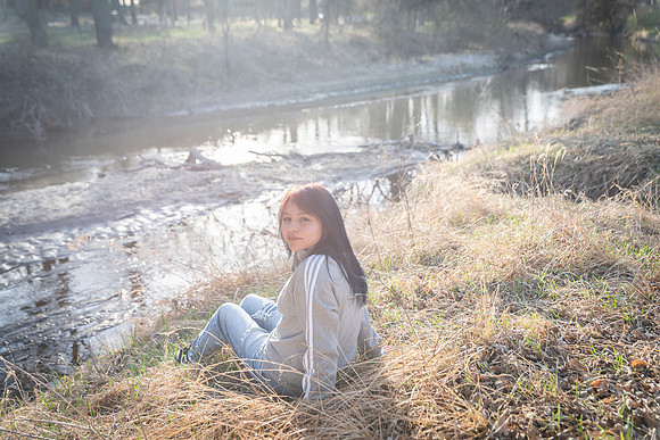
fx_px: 587
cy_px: 220
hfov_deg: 58.7
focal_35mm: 32
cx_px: 330
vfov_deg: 41.1
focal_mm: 32
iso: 64
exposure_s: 1/100
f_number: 3.2
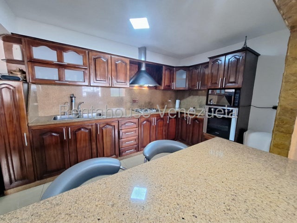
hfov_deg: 106.2
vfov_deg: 89.9
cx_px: 148
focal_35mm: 13
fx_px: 112
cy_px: 112
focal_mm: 1.74
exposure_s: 1/20
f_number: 2.2
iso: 500
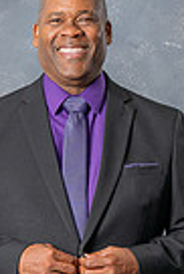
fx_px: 1308
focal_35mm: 171
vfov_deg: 11.8
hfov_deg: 8.0
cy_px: 288
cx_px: 89
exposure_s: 1/200
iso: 200
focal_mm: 27
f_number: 4
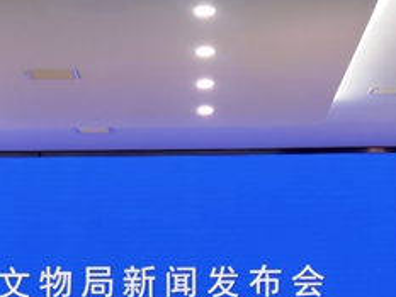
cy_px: 347
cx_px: 119
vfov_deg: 11.3
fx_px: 1476
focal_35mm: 129
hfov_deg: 15.2
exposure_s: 1/100
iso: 100
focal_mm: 5.56
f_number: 1.6
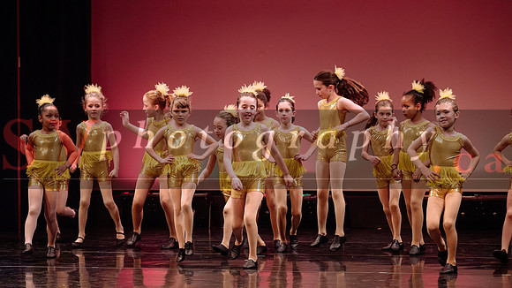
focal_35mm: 139
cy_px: 109
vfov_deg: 8.7
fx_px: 1890
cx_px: 233
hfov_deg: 15.4
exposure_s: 1/200
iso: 1600
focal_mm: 120
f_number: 2.8
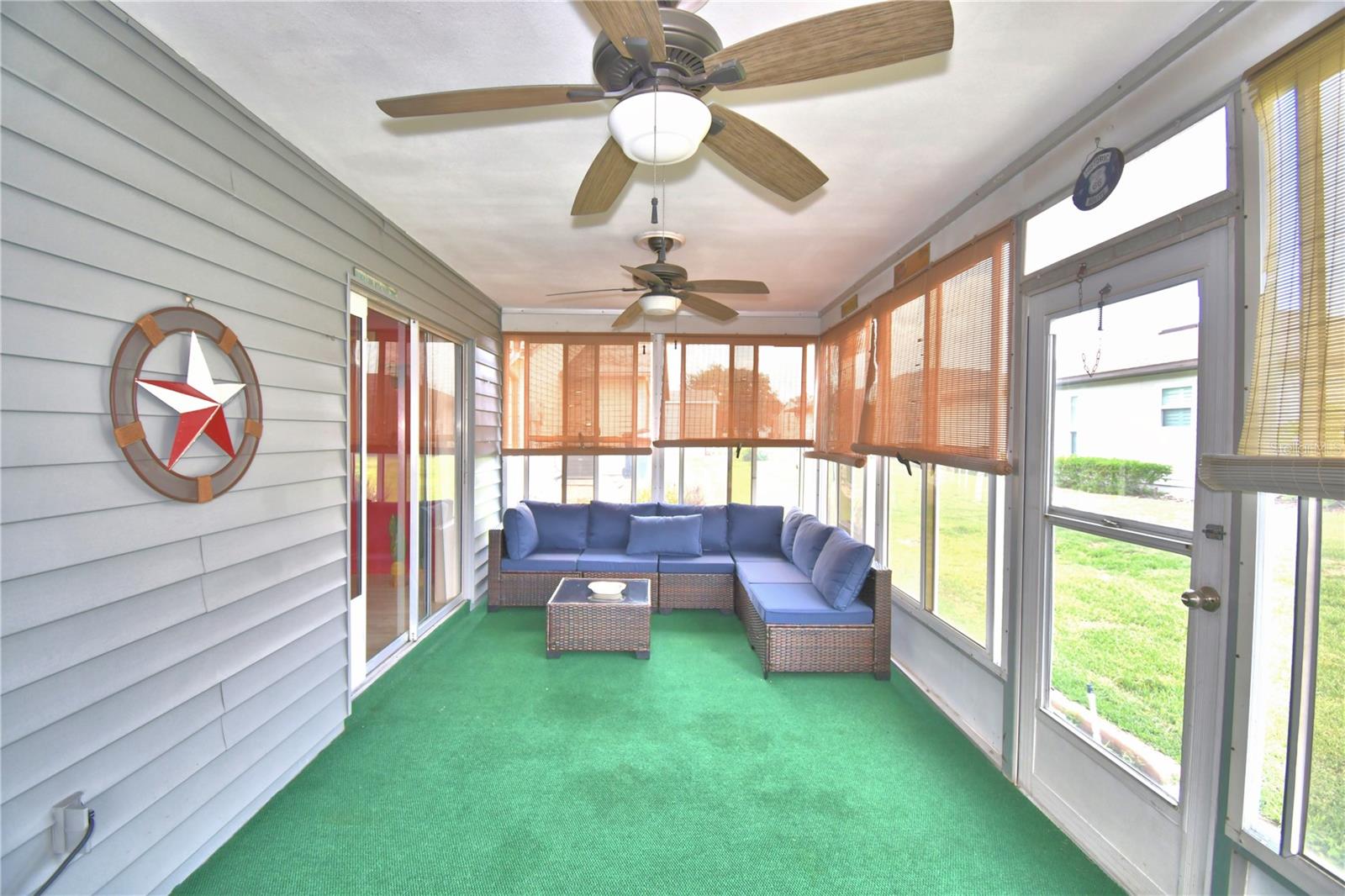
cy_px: 448
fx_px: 560
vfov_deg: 77.3
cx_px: 672
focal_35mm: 15
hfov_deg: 100.4
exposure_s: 1/50
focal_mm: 10
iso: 200
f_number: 4.5
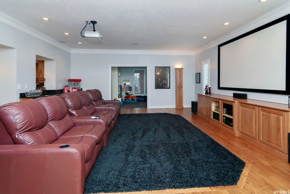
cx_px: 145
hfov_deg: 89.9
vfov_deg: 67.5
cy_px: 97
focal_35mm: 18
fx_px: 145
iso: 200
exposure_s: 1/60
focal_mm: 12
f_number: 5
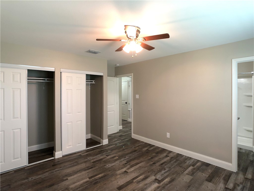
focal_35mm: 28
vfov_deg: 49.7
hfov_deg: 63.4
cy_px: 96
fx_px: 205
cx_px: 127
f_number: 1.8
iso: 40
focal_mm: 3.99
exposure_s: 1/17
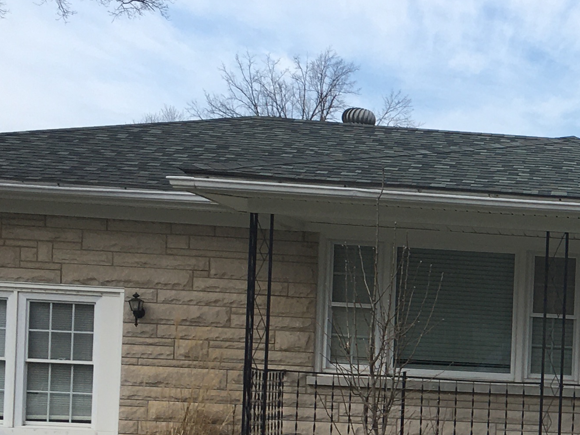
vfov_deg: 16.6
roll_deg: -1.9
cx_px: 772
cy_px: 362
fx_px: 1475
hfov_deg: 20.2
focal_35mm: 88
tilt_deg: +4.9
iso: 25
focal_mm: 4.15
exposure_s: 1/1099
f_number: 2.2
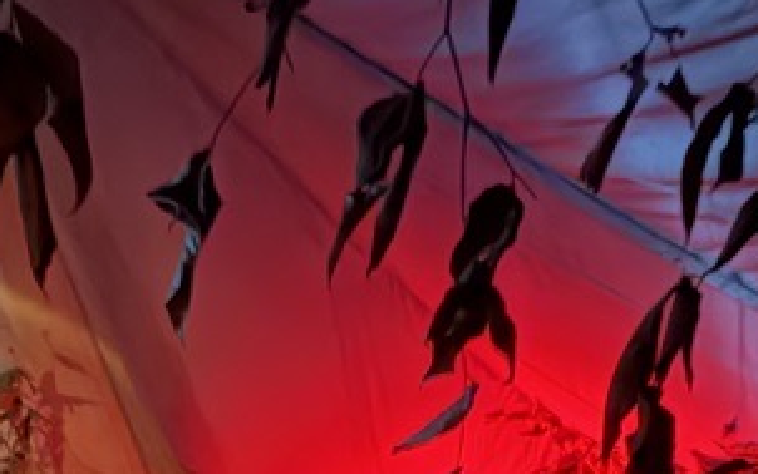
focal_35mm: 53
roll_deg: -2.1
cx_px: 168
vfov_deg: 17.4
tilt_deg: -8.1
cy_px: 953
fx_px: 1095
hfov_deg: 37.0
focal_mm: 2.22
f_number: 2.2
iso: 3200
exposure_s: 1/4
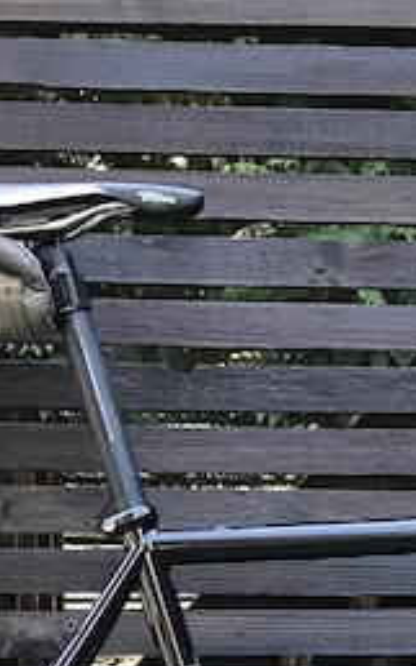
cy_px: 803
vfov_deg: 16.9
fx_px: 2143
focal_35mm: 118
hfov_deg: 11.0
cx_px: 432
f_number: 1.8
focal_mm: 3.99
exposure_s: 1/40
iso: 25
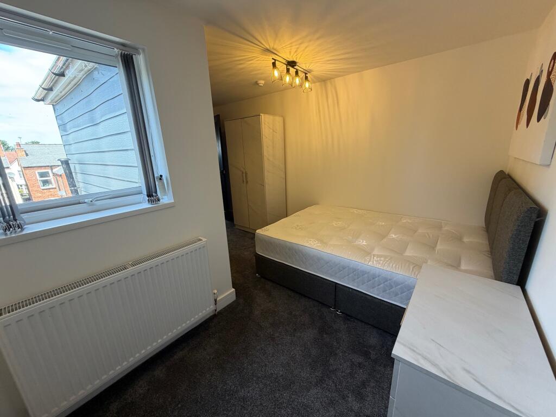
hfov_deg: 102.1
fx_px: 225
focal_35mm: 14
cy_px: 208
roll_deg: +2.7
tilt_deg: -15.1
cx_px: 278
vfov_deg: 85.7
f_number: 2.2
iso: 160
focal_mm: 2.22
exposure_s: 1/121
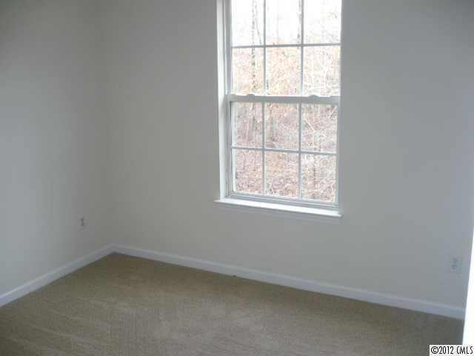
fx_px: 479
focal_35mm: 35
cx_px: 237
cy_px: 178
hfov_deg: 52.6
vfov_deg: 40.7
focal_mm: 5.8
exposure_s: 1/50
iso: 100
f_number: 2.8
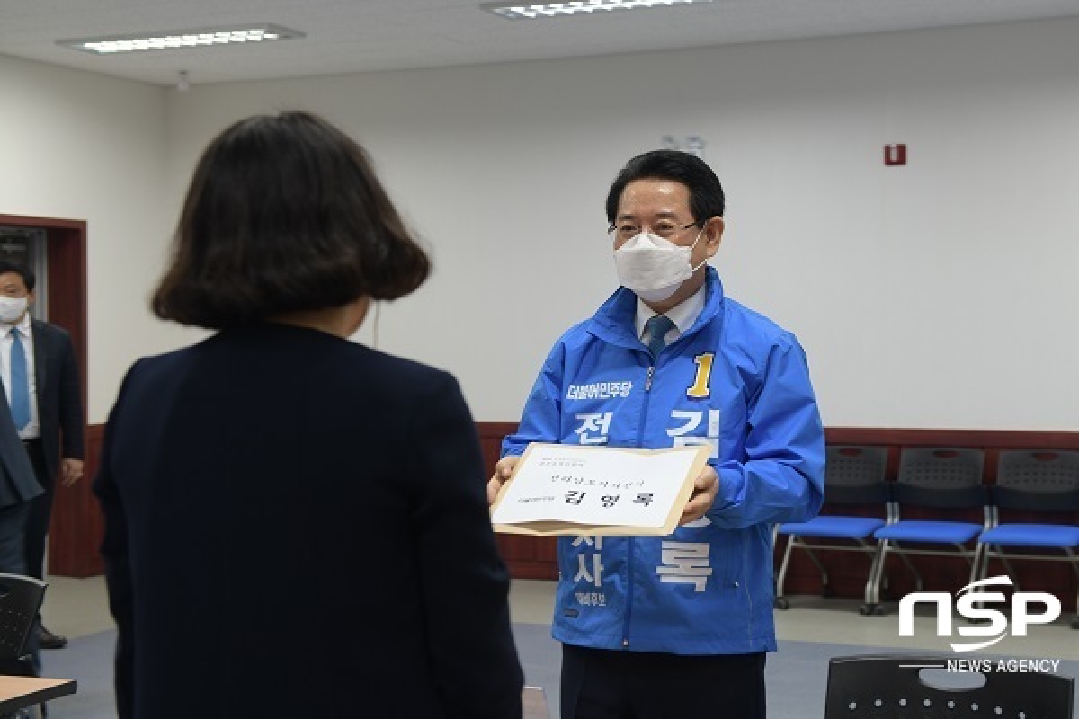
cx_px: 540
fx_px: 1439
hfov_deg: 41.1
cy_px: 360
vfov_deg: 28.1
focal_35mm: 48
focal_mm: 48
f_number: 3.5
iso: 640
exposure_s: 1/60
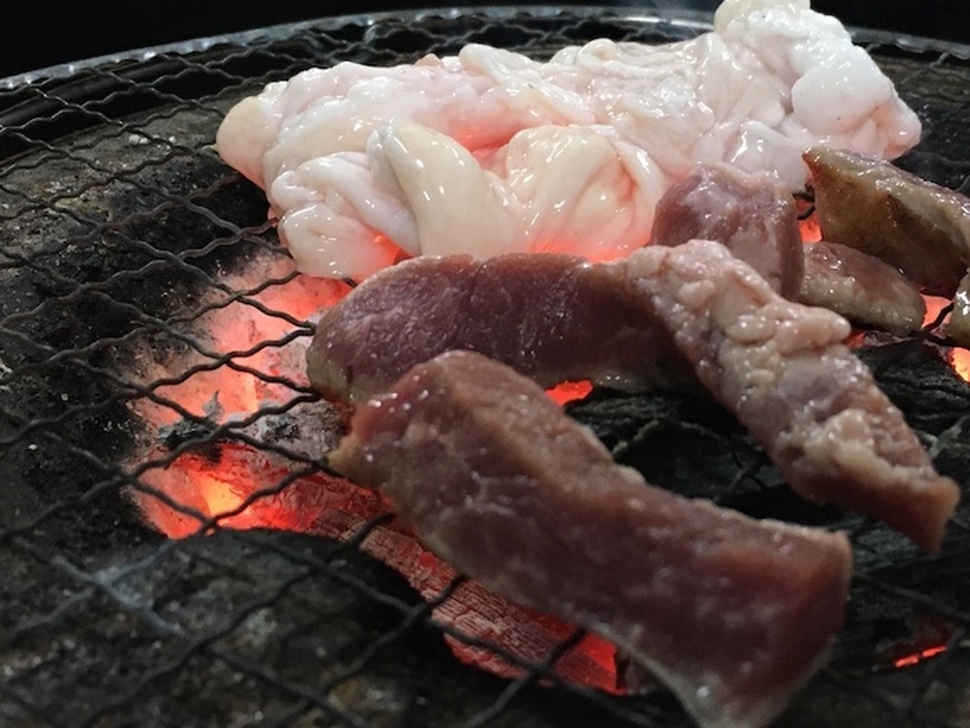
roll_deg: -0.1
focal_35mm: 50
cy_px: 305
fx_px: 1401
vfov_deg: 29.1
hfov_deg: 38.0
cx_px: 605
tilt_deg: -25.1
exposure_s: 1/24
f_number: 2.2
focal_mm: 4.15
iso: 200
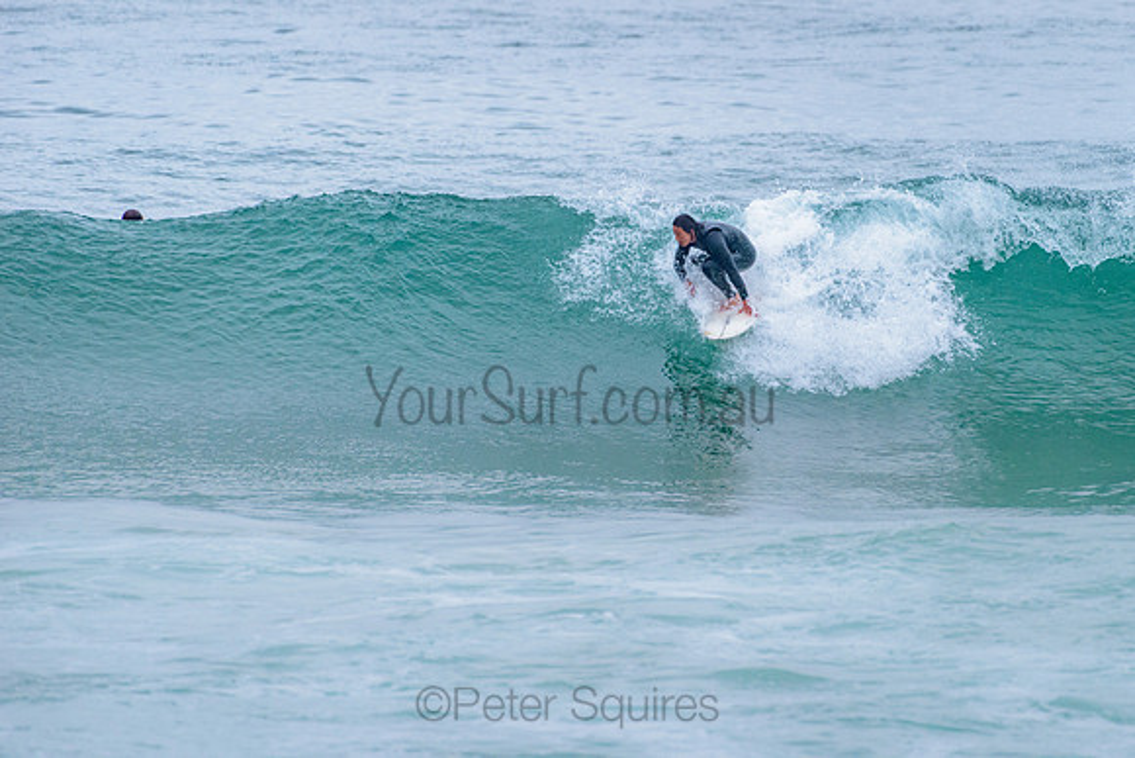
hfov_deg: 3.4
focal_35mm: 612
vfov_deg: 2.2
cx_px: 695
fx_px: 19297
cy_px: 294
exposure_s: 1/2000
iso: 1600
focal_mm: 500
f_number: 5.6
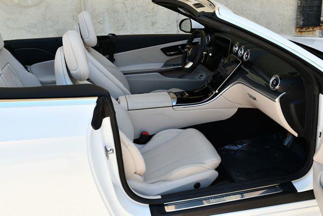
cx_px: 162
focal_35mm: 36
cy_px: 108
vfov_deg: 36.9
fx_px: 323
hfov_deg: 53.1
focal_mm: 18
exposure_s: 1/250
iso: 200
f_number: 5.6
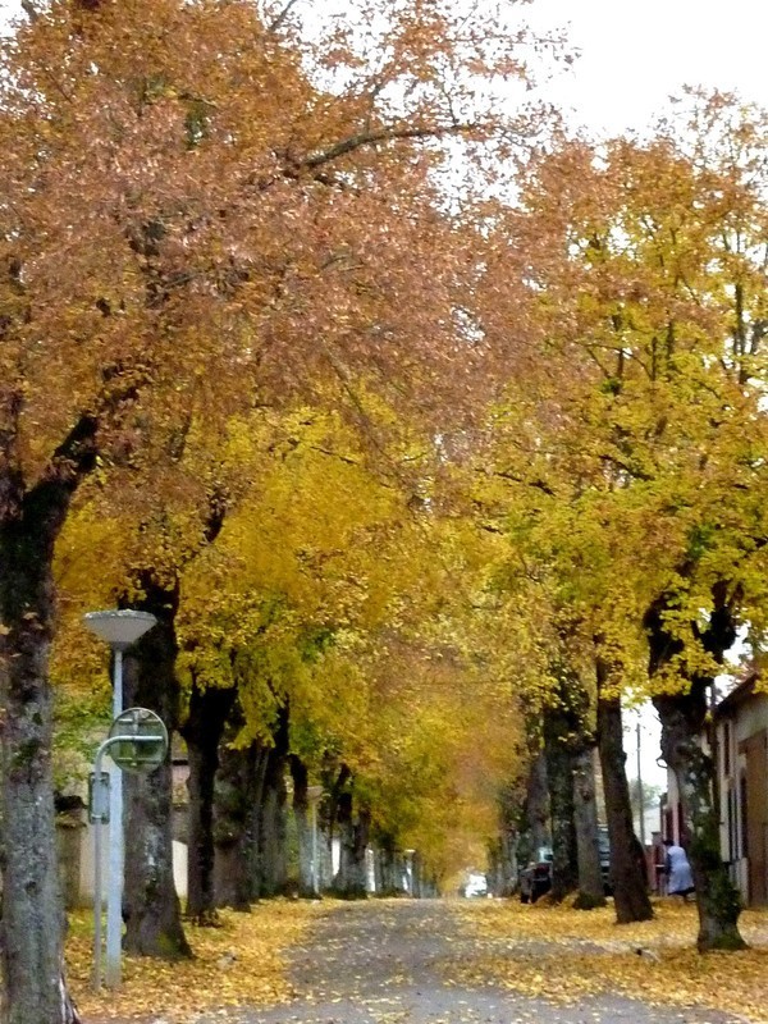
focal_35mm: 106
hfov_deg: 14.0
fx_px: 3136
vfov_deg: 18.5
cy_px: 512
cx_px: 384
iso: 640
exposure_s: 1/160
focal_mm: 9.7
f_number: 3.9
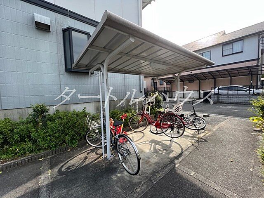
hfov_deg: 106.2
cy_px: 99
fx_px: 99
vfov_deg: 89.9
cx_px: 132
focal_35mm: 13
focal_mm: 1.57
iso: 32
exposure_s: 1/401
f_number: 1.8
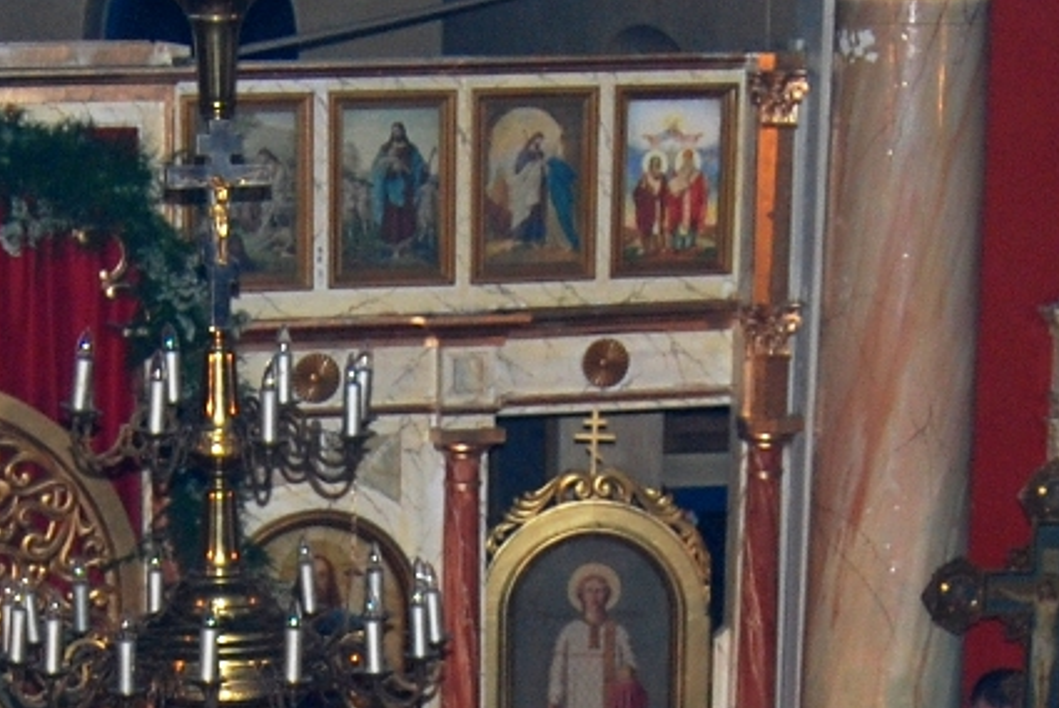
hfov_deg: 16.6
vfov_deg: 10.7
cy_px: 1099
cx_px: 344
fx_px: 3621
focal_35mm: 123
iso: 220
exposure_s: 1/60
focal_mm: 18
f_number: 3.5
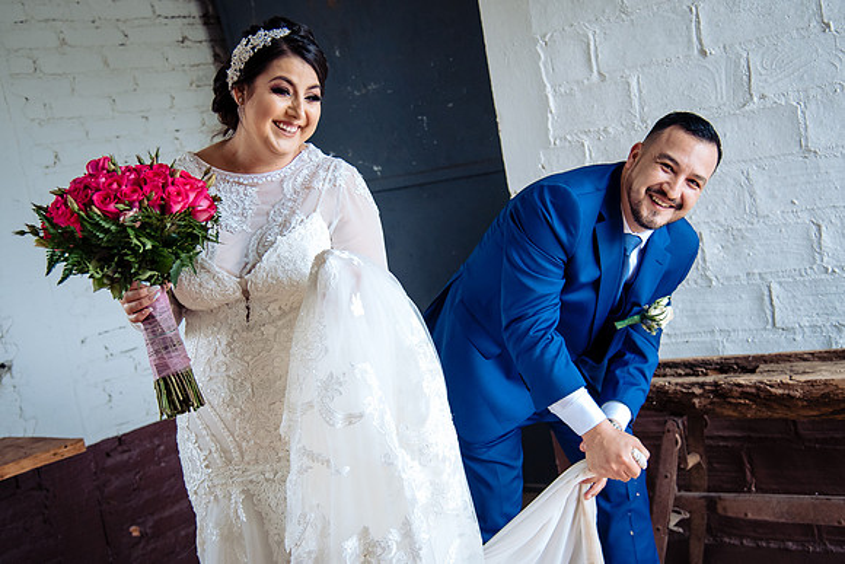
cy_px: 278
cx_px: 404
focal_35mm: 51
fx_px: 1189
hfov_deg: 39.1
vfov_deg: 26.7
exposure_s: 1/200
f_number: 4
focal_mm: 44
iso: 1250
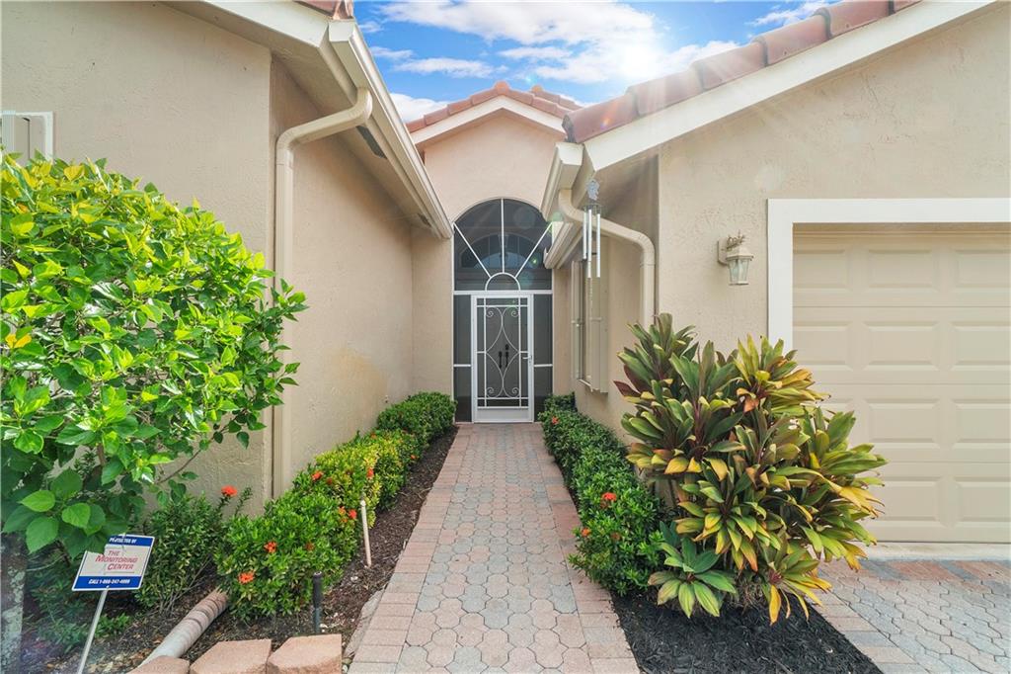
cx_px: 506
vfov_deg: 77.3
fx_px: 421
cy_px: 337
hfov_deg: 100.4
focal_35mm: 15
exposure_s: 1/80
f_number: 11
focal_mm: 10
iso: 100
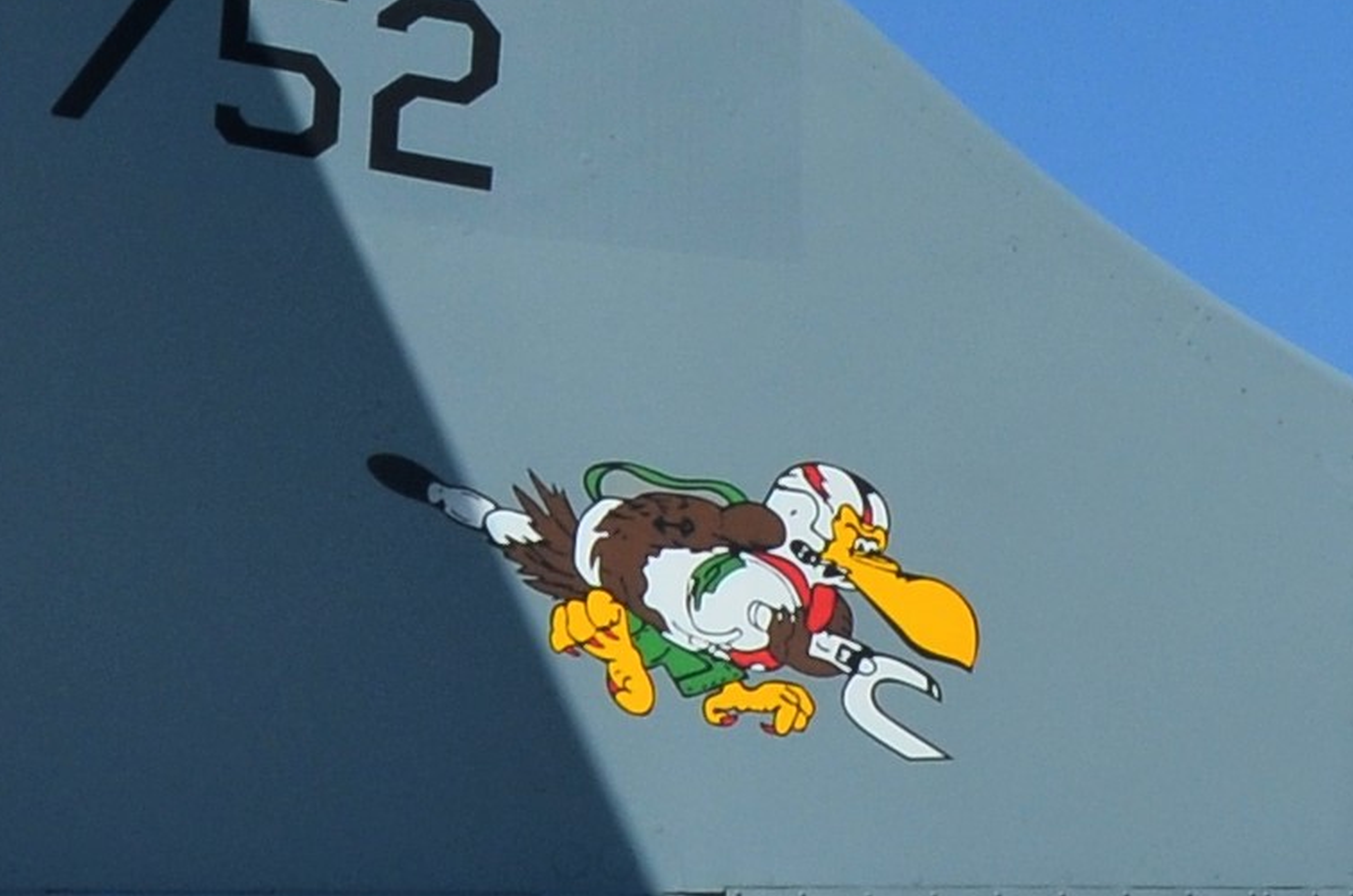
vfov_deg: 6.3
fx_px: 8065
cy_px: -234
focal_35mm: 215
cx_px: 1047
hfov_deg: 9.6
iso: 200
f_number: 11
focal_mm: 22
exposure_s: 1/400
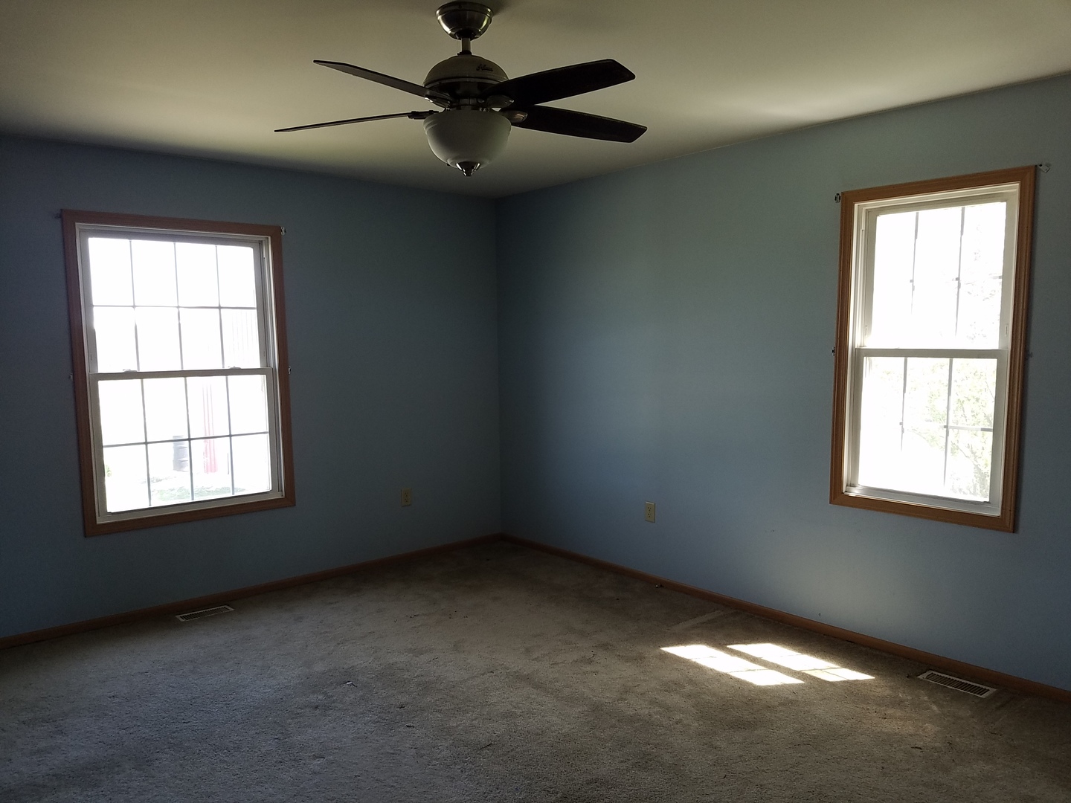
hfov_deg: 67.3
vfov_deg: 53.1
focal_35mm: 26
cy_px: 402
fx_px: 804
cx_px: 536
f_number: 1.7
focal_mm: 4.2
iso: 64
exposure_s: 1/60
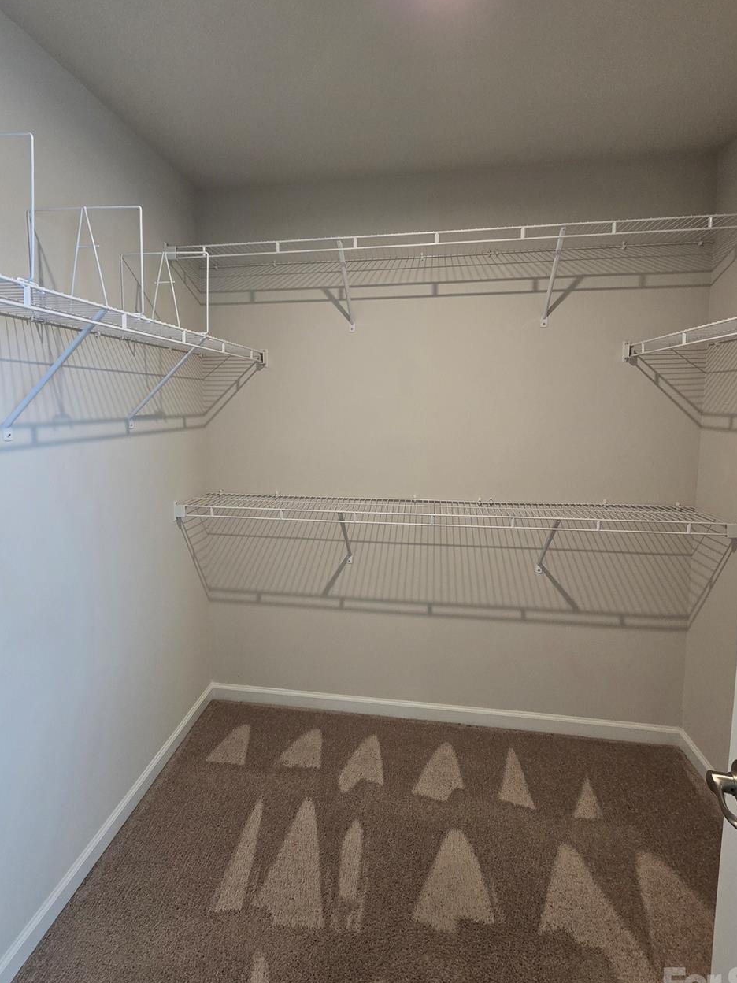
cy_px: 450
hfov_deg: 78.1
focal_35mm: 16
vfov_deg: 94.3
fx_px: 454
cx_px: 351
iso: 200
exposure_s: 1/60
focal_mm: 2.2
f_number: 2.2
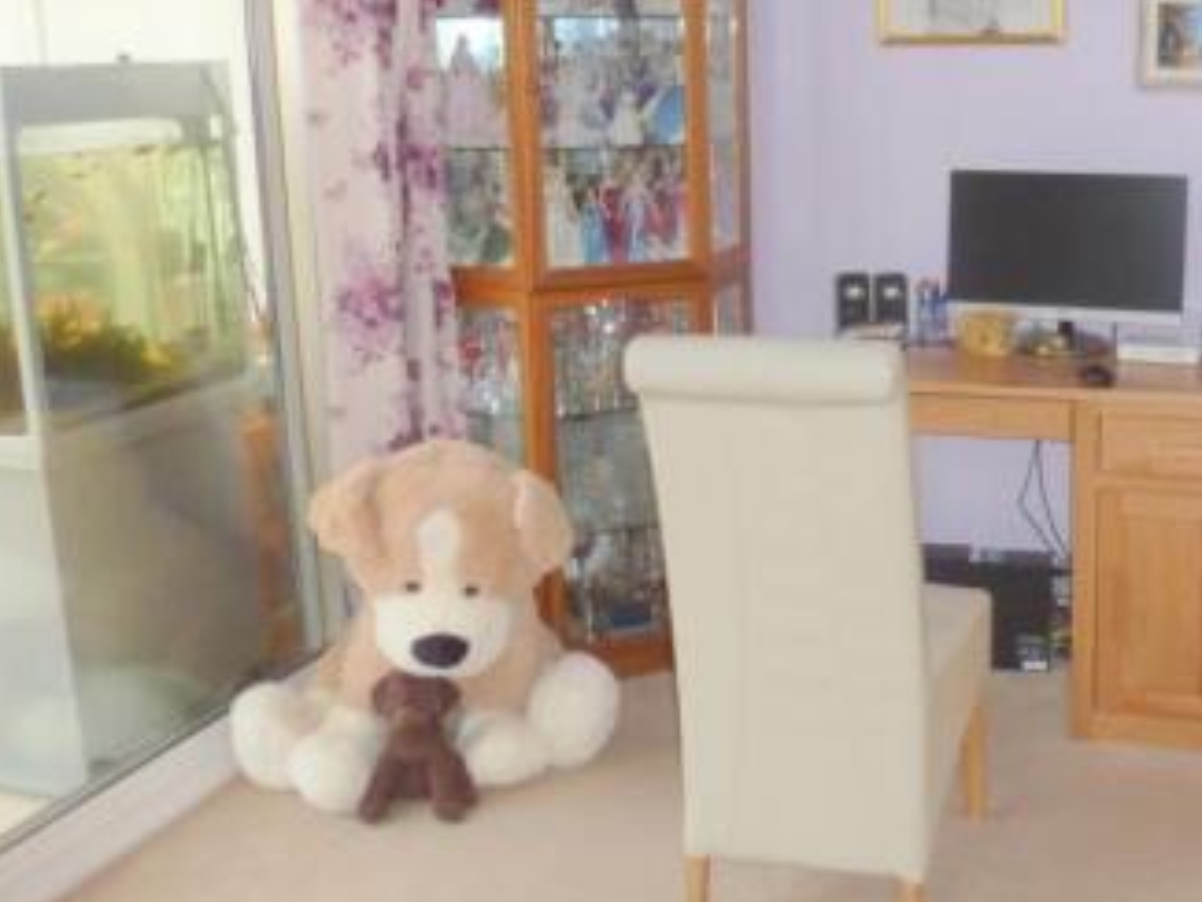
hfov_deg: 42.8
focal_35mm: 43
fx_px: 1494
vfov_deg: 33.5
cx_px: 864
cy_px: 360
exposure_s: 1/60
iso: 160
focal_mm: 4.3
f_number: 3.3
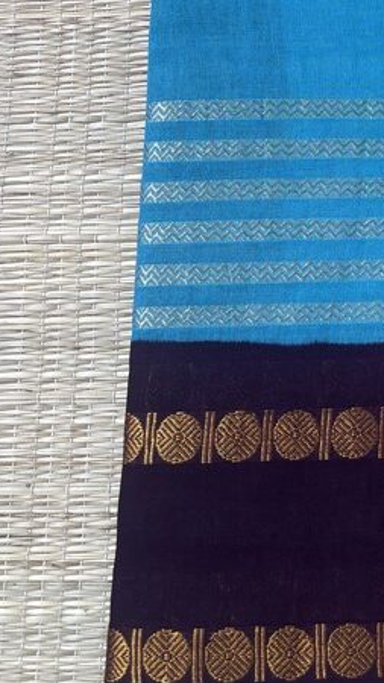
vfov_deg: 31.9
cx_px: 546
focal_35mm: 63
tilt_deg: -73.9
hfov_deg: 17.5
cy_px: 79
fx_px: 1141
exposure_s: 1/121
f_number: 1.6
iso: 125
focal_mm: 5.96
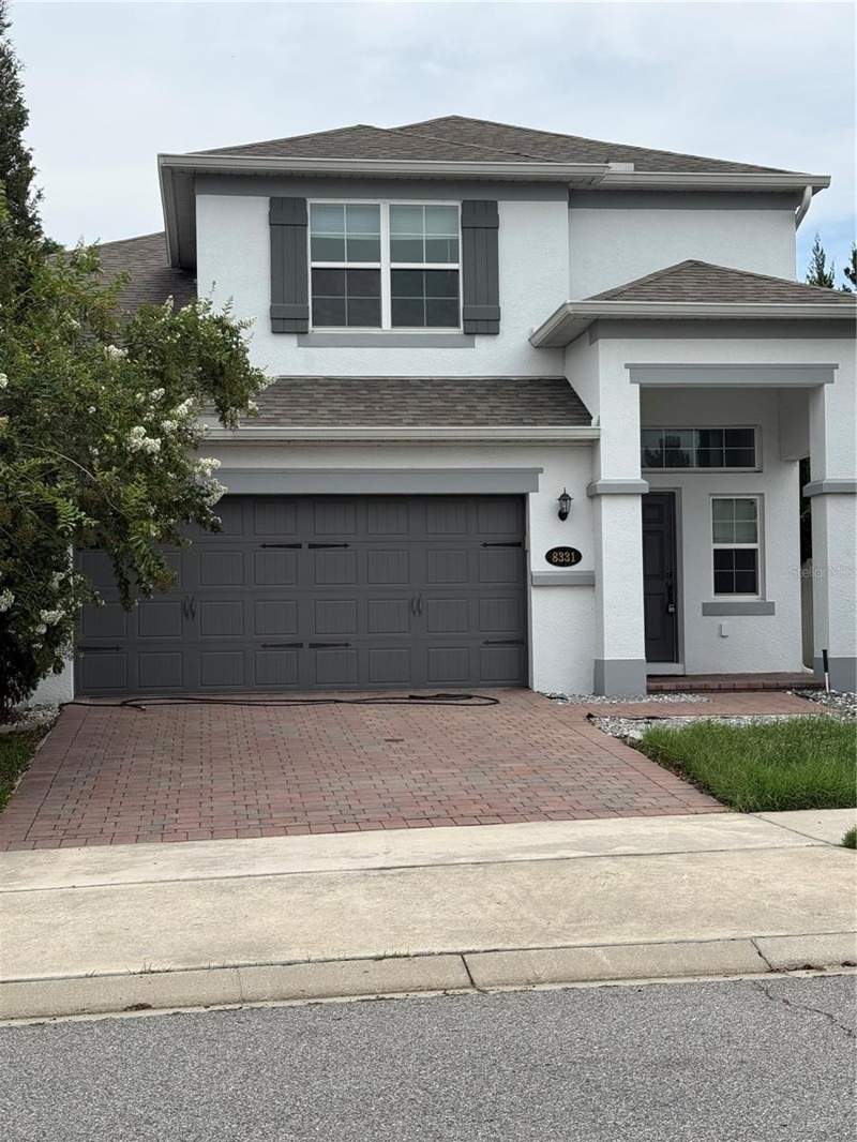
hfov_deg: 30.3
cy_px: 571
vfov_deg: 39.6
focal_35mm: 48
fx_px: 1584
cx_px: 428
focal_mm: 6.76
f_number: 1.78
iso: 64
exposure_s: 1/3534
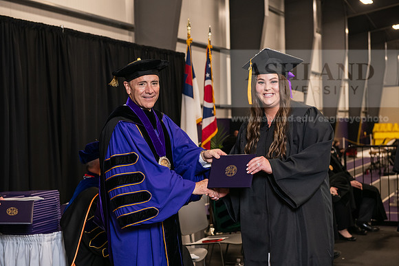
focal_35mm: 62
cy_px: 133
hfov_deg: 32.4
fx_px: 687
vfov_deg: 21.9
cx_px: 200
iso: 1600
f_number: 5
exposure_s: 1/125
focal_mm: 62
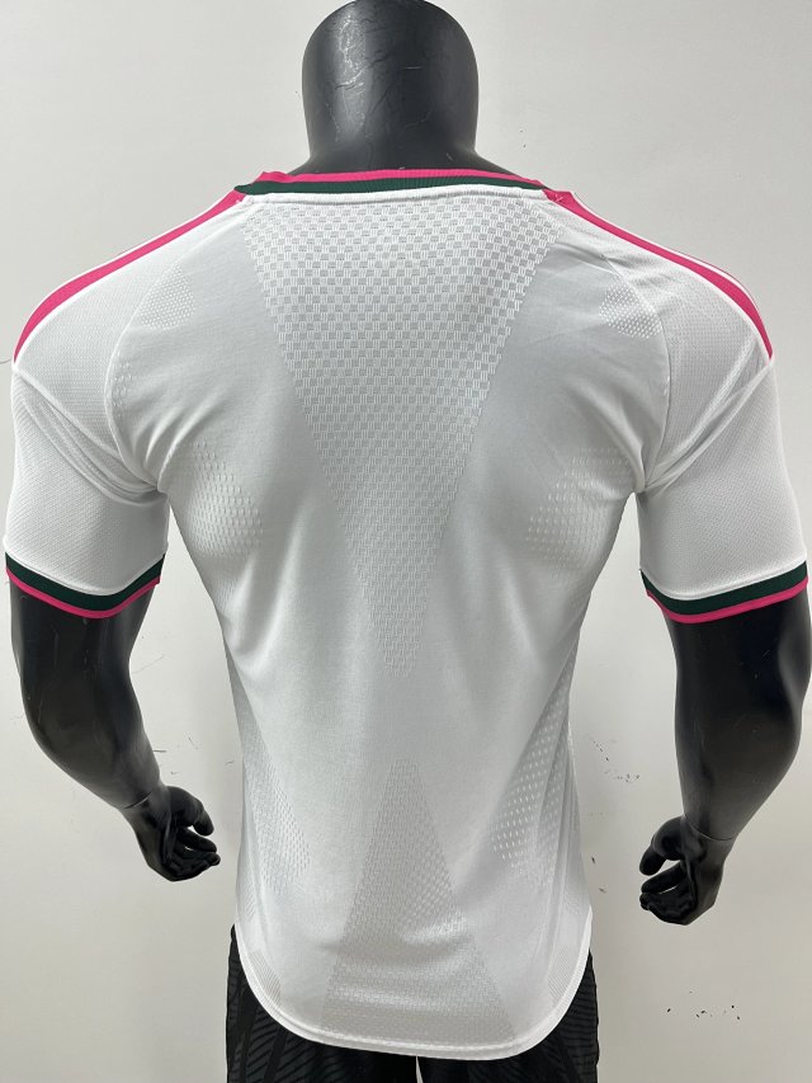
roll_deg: +1.4
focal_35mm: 26
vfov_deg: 67.3
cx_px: 406
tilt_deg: -14.8
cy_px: 542
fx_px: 813
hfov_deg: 53.1
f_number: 1.6
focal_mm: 5.1
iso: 100
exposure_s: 1/122
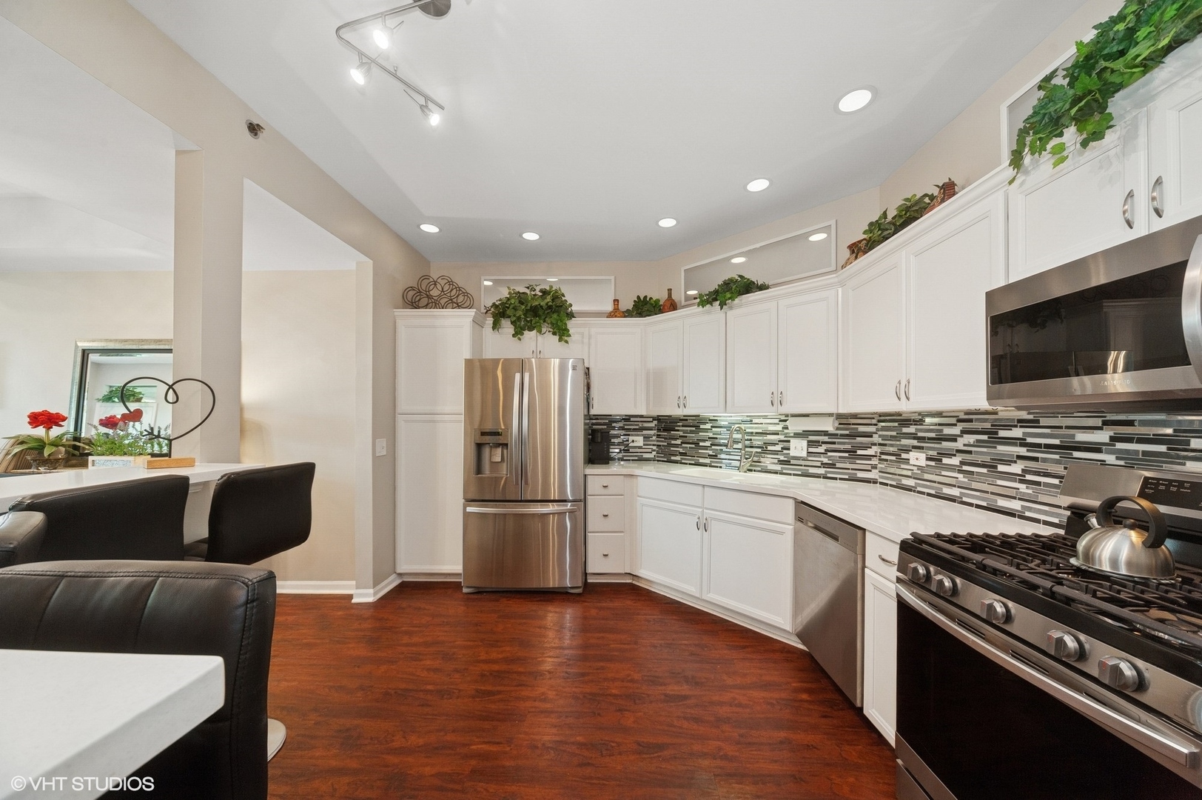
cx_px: 601
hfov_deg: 112.7
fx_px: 400
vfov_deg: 89.9
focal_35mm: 12
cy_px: 400
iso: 200
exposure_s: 1/10
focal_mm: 12
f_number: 8
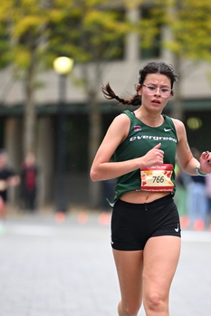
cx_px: 147
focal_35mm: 307
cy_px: 243
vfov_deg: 6.7
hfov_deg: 4.5
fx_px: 2696
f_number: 2.8
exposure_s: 1/2000
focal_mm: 195
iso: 1250
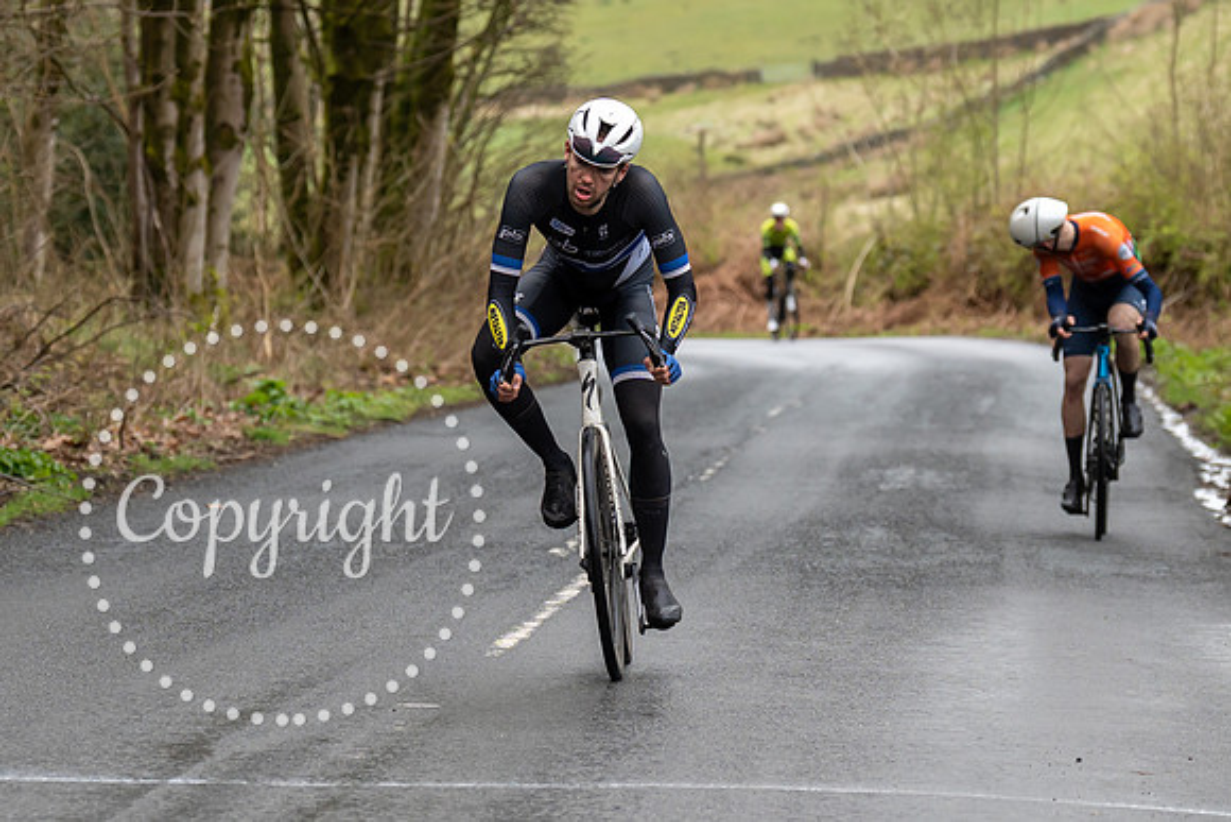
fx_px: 7774
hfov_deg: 9.1
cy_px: 289
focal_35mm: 227
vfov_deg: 6.0
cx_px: 726
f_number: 3.5
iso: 500
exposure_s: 1/1000
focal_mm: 95
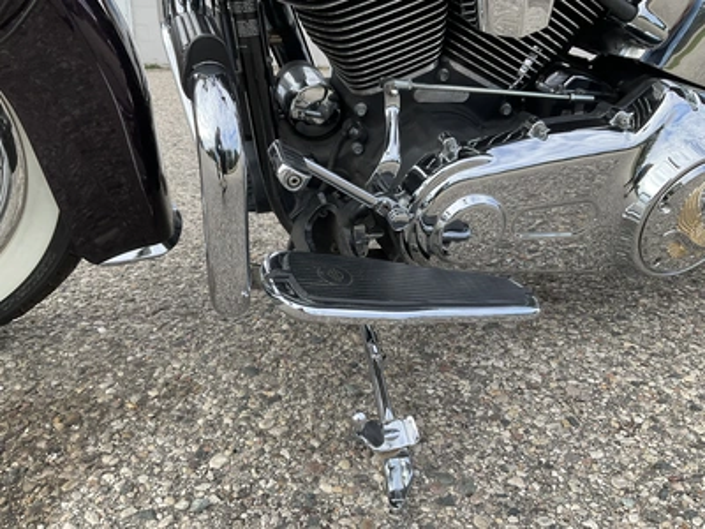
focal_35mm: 29
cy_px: 264
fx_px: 591
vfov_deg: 48.2
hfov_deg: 61.7
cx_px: 352
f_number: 1.8
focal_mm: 3
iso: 25
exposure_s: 1/358
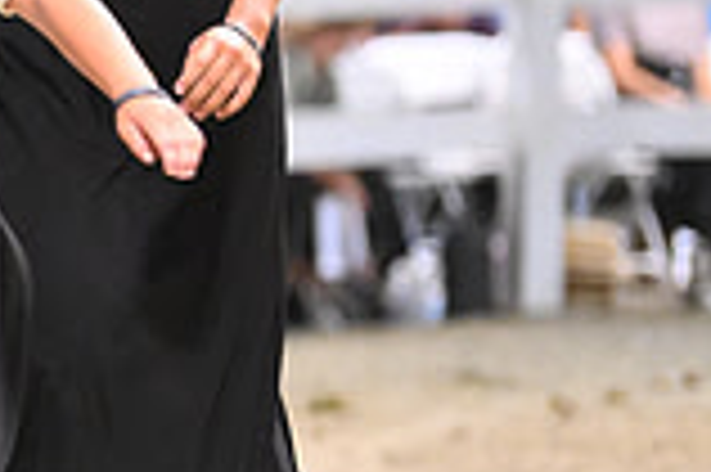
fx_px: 10891
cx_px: -418
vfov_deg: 2.5
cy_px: 146
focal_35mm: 552
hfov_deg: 3.7
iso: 8000
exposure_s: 1/400
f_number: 2.8
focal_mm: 150
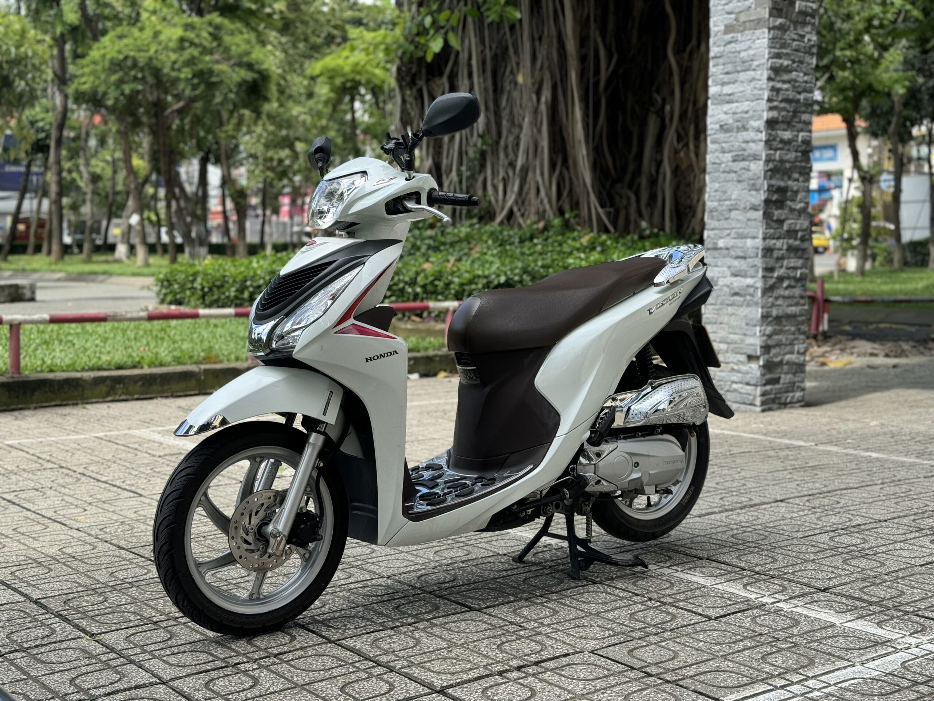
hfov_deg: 39.7
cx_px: 467
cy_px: 350
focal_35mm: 48
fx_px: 1295
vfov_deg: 30.3
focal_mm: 6.76
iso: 64
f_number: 1.78
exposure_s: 1/1560
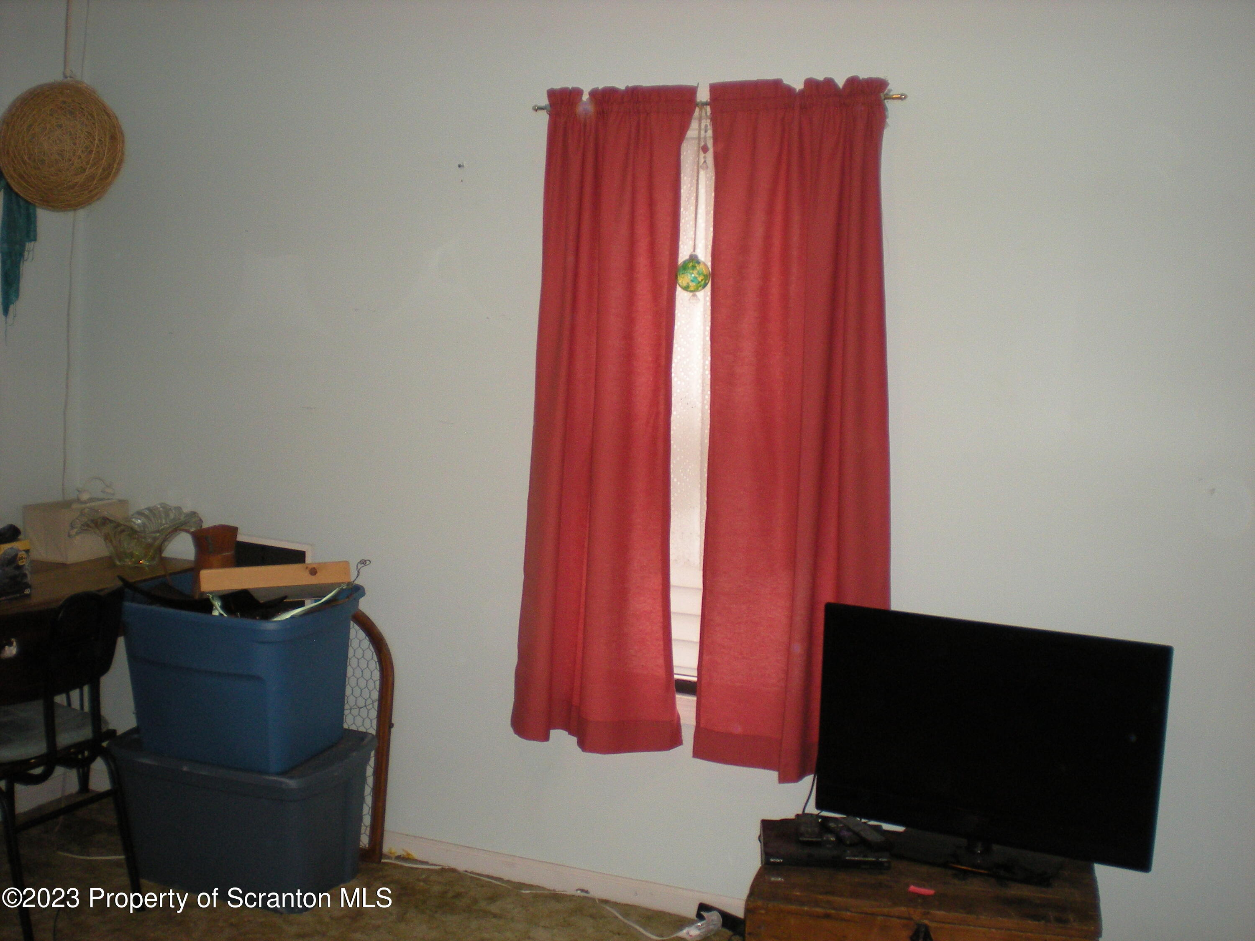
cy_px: 470
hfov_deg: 49.0
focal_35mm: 38
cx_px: 628
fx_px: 1378
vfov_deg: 37.7
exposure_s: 1/60
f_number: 3.1
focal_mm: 6.3
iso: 192
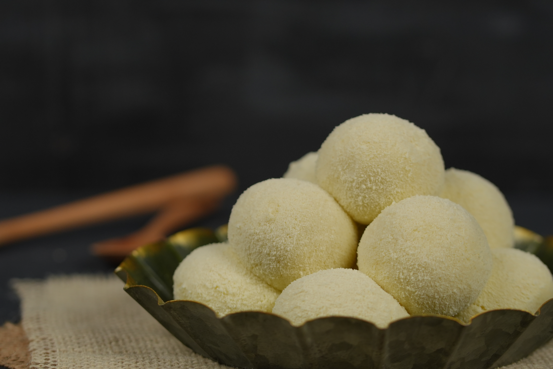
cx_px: 276
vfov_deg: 10.8
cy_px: 184
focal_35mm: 127
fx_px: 1951
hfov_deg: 16.1
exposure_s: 1/160
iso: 400
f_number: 4
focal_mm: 85
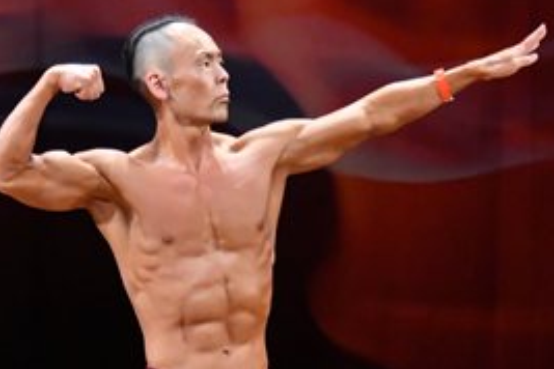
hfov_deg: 3.5
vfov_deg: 2.3
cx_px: 119
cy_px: 410
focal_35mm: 586
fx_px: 9017
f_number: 5.6
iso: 4000
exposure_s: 1/400
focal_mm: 135
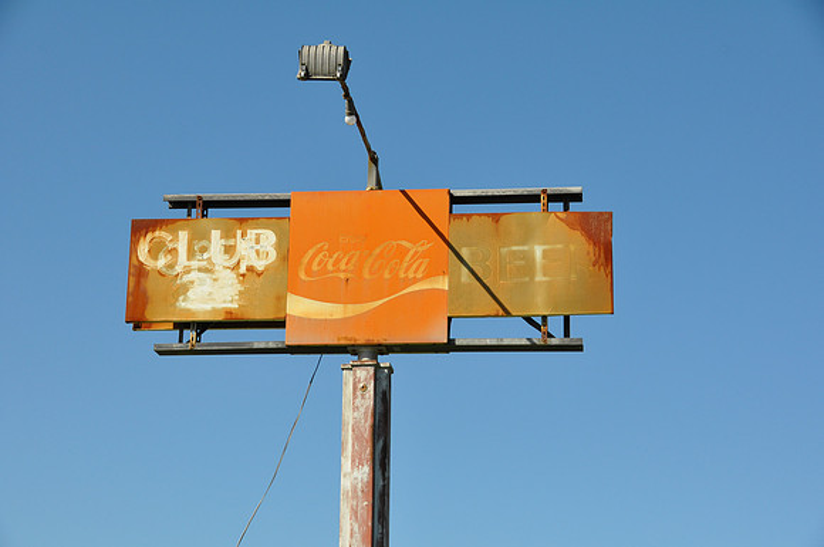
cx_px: 412
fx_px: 1920
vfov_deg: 16.2
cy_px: 274
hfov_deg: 24.2
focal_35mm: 84
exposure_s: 1/400
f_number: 10
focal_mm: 56
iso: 200
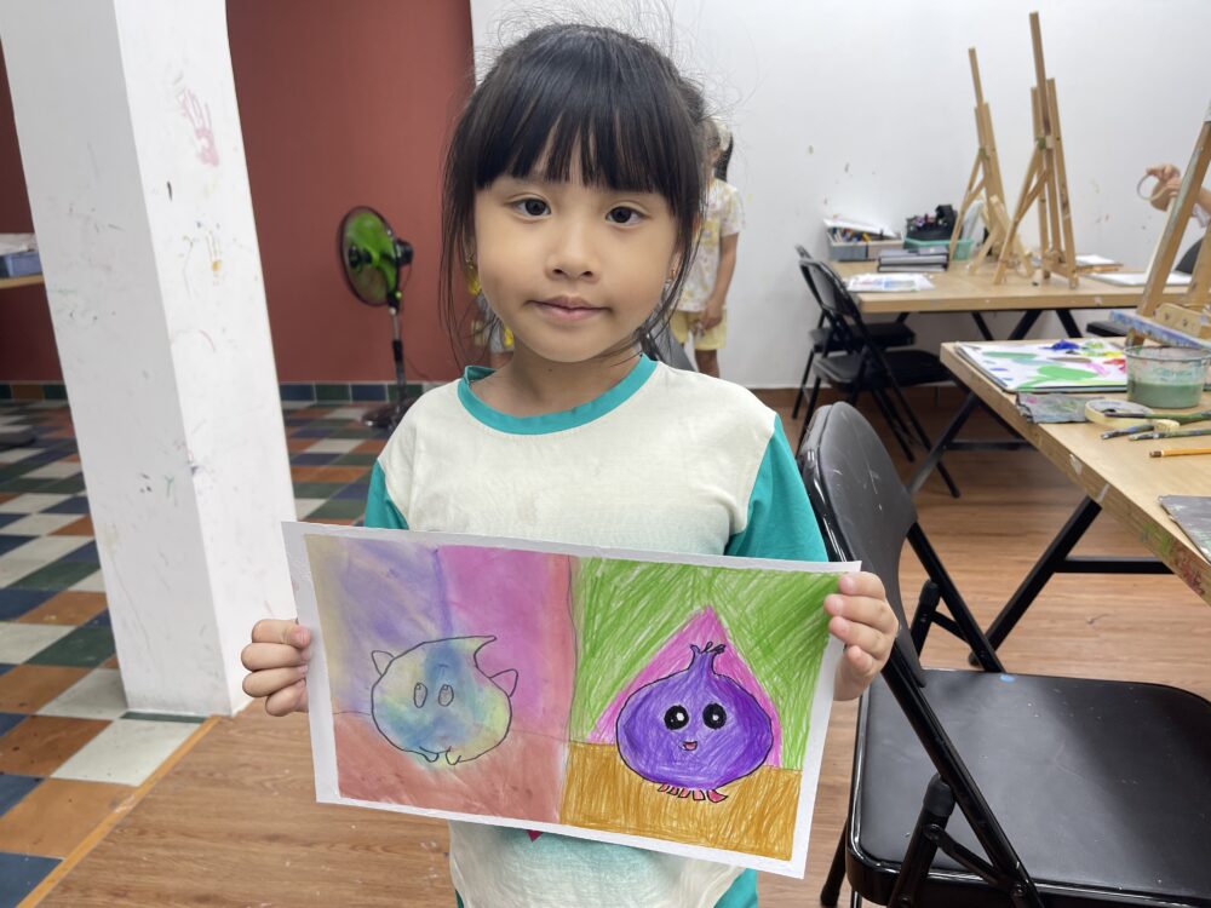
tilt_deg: -16.2
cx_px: 606
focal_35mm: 25
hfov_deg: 69.4
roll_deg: +1.6
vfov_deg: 54.9
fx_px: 875
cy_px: 454
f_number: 1.6
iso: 40
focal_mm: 5.1
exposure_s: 1/100
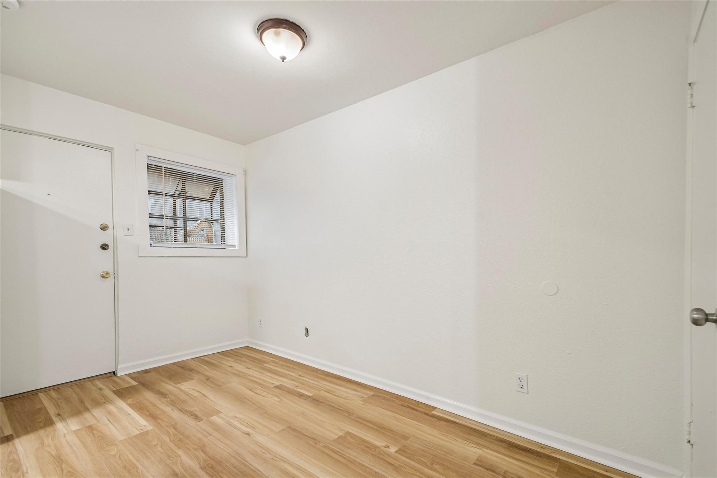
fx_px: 299
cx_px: 358
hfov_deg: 100.4
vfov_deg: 77.3
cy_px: 239
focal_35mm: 15
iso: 400
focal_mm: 10
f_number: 8
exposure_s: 1/5
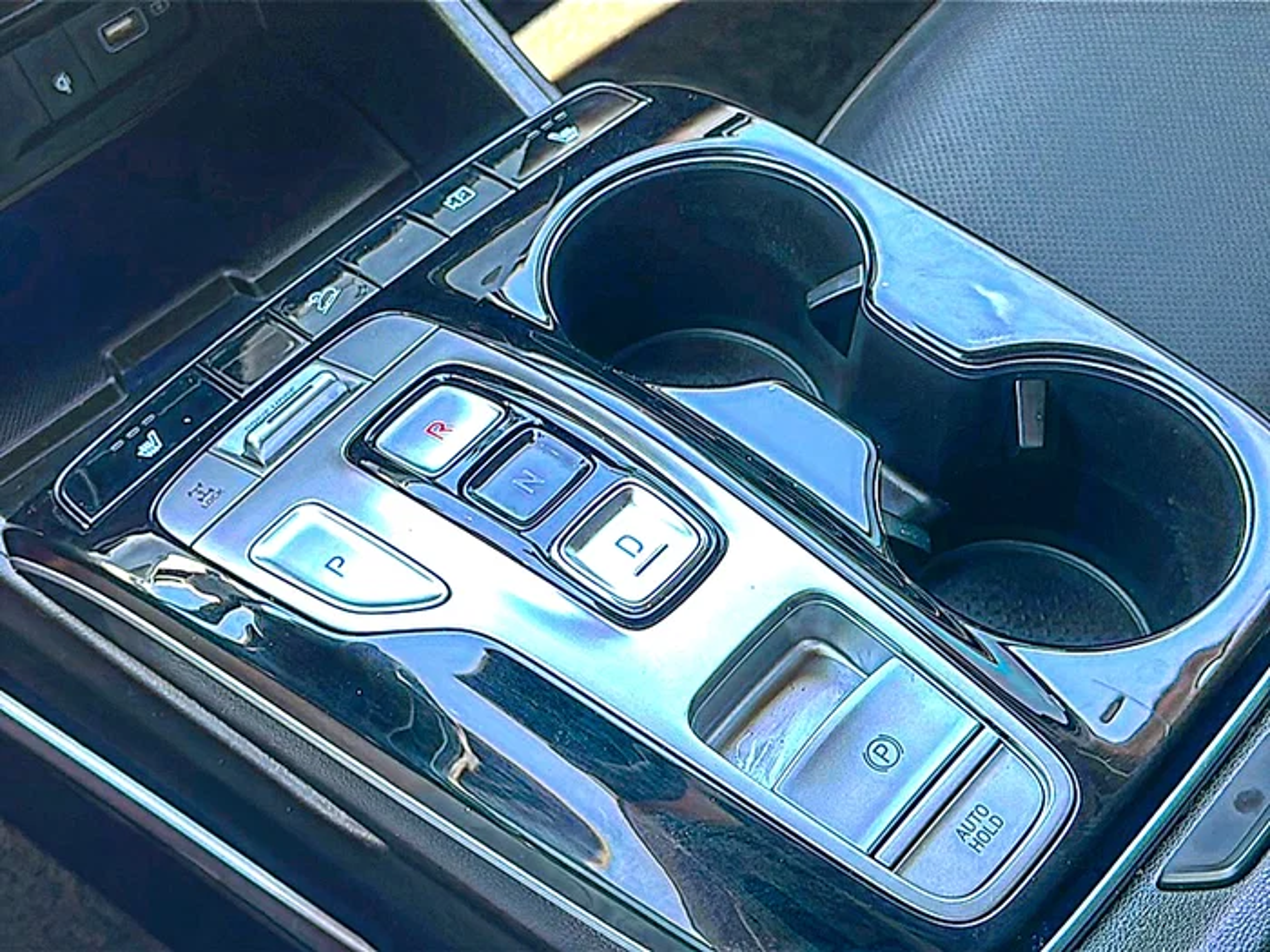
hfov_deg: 42.1
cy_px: 476
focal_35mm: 45
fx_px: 1651
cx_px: 635
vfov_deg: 32.2
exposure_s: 1/76
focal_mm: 6.86
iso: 64
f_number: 1.78
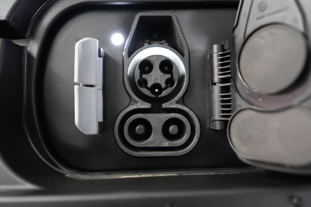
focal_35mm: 28
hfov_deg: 65.5
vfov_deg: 46.4
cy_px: 104
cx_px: 156
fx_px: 242
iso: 4000
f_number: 2.8
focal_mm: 28
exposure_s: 1/60
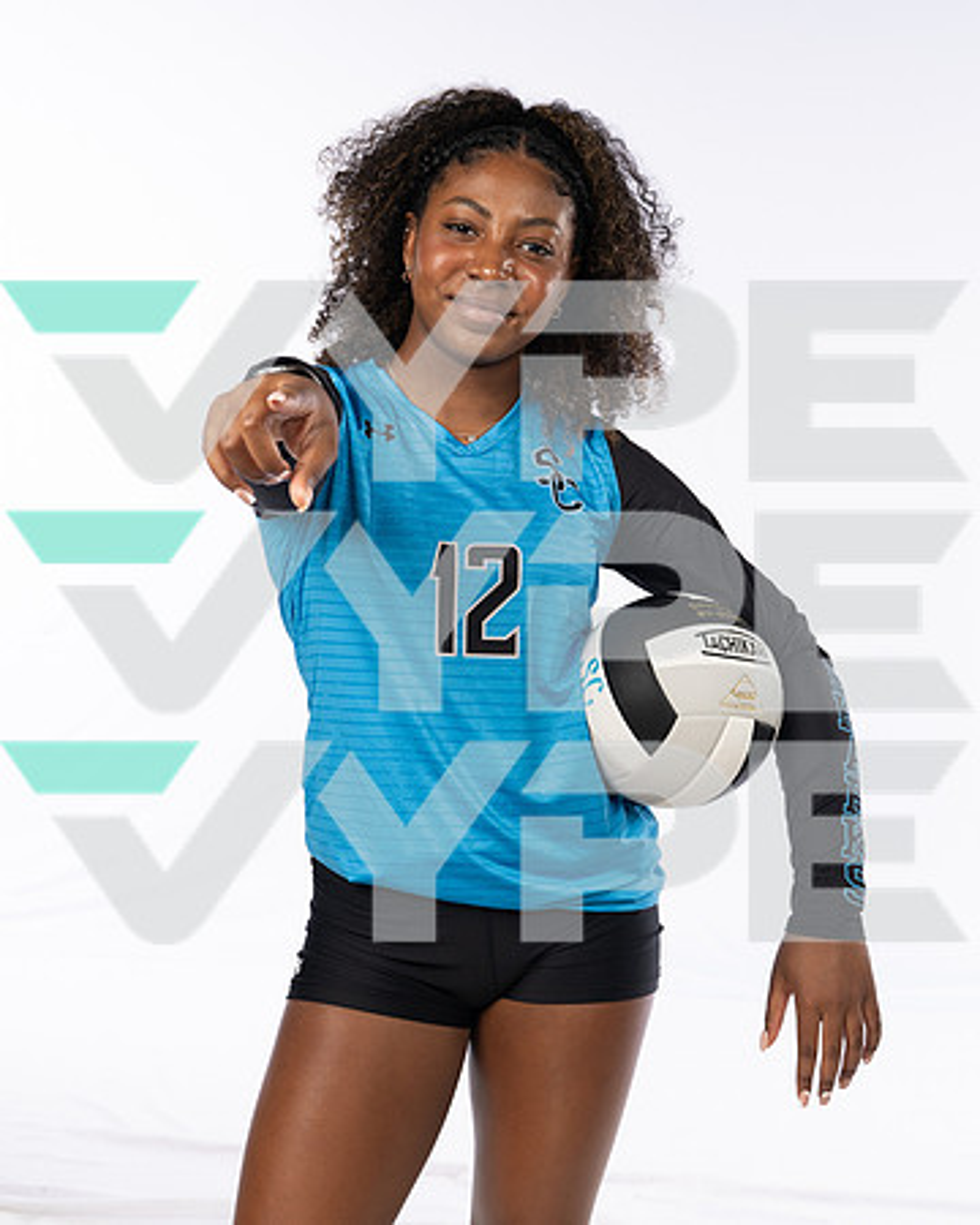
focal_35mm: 55
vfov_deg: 34.2
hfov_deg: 27.6
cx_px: 381
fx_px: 1990
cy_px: 612
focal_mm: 39
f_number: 7.1
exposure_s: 1/250
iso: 200
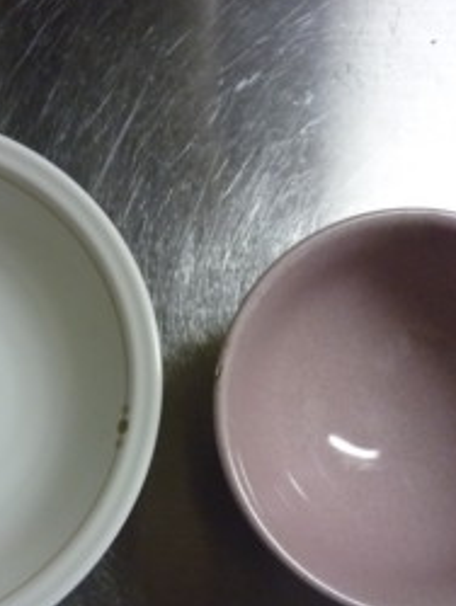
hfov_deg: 31.7
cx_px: 119
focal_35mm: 45
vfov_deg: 41.7
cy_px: 378
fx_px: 789
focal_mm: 4.5
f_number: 2.8
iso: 400
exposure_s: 1/25
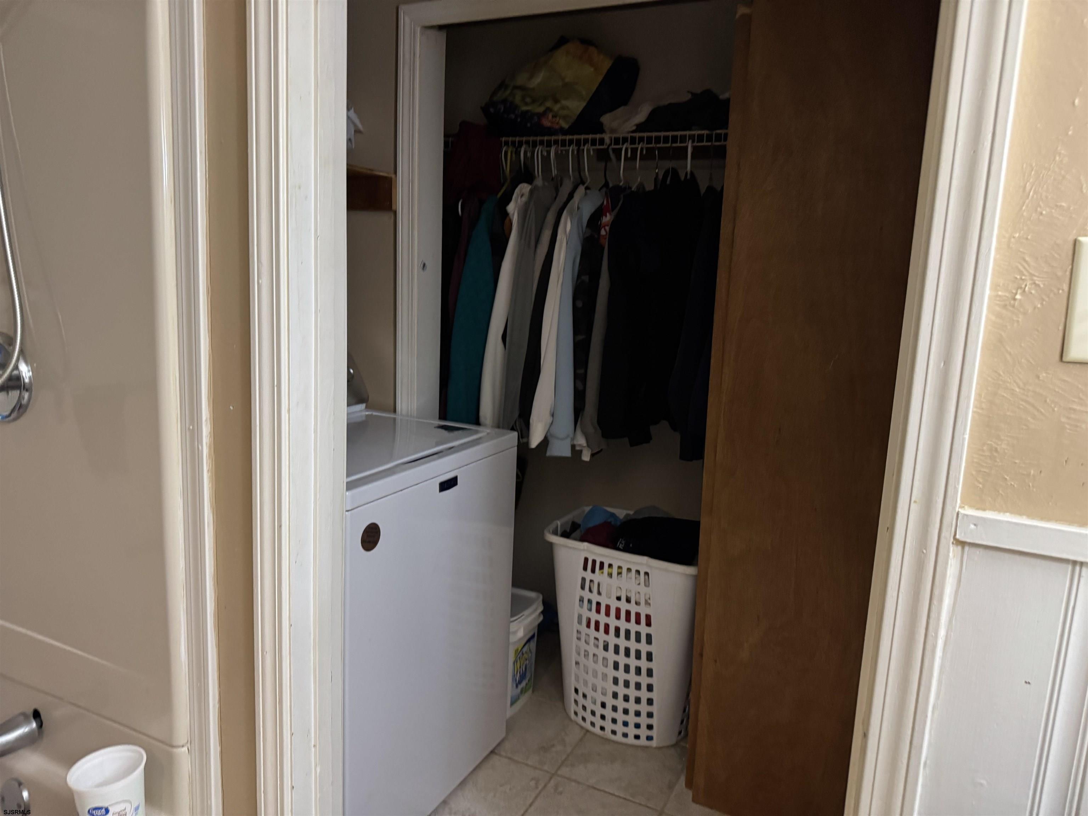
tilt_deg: -10.3
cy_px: 408
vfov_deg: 56.8
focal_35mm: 24
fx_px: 754
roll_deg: -1.9
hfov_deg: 71.6
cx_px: 544
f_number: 1.78
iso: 640
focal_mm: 6.76
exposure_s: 1/40
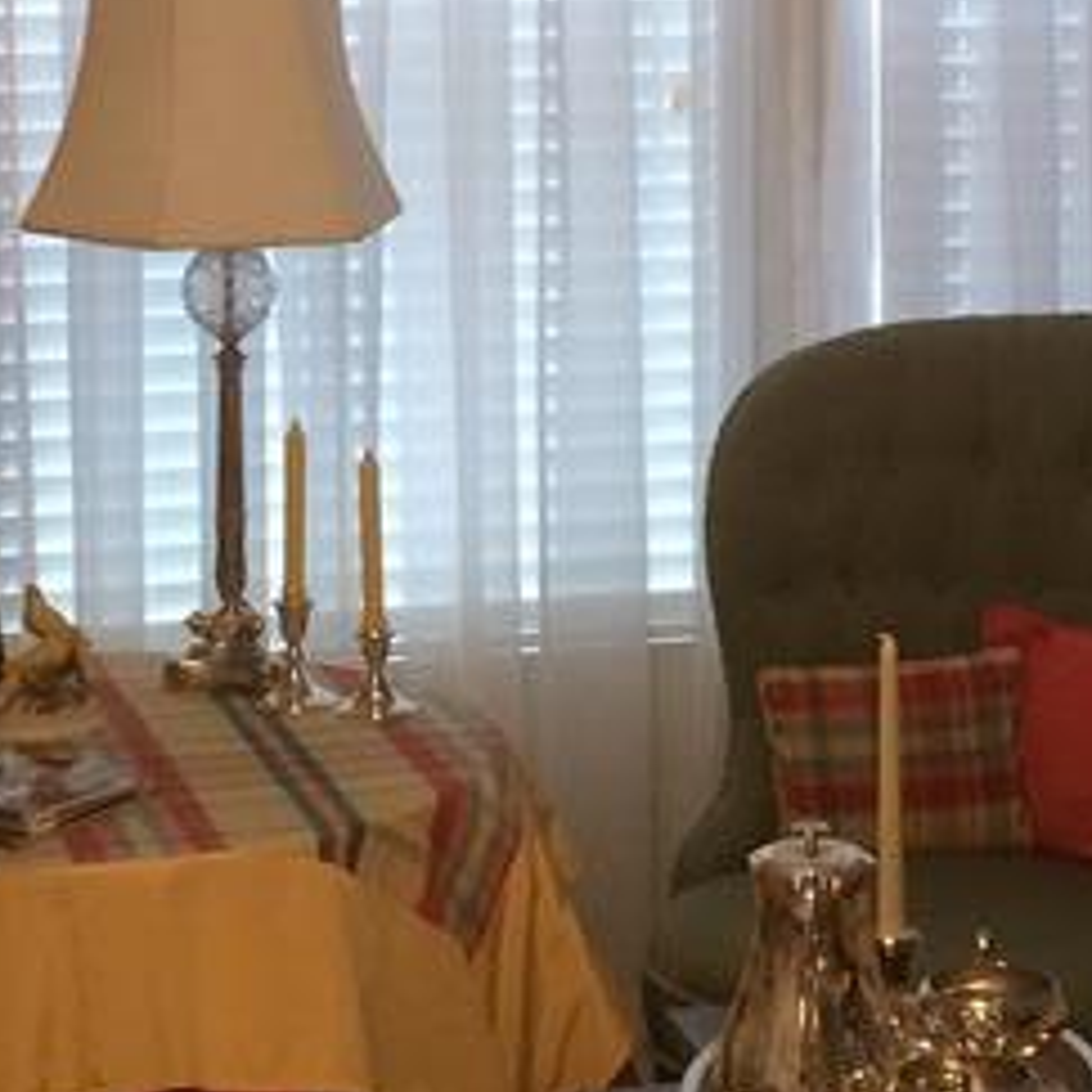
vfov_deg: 15.8
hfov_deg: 16.1
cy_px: -36
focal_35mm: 108
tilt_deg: -5.6
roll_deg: +1.8
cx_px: 539
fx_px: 3855
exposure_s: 1/30
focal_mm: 4.15
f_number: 2.2
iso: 125
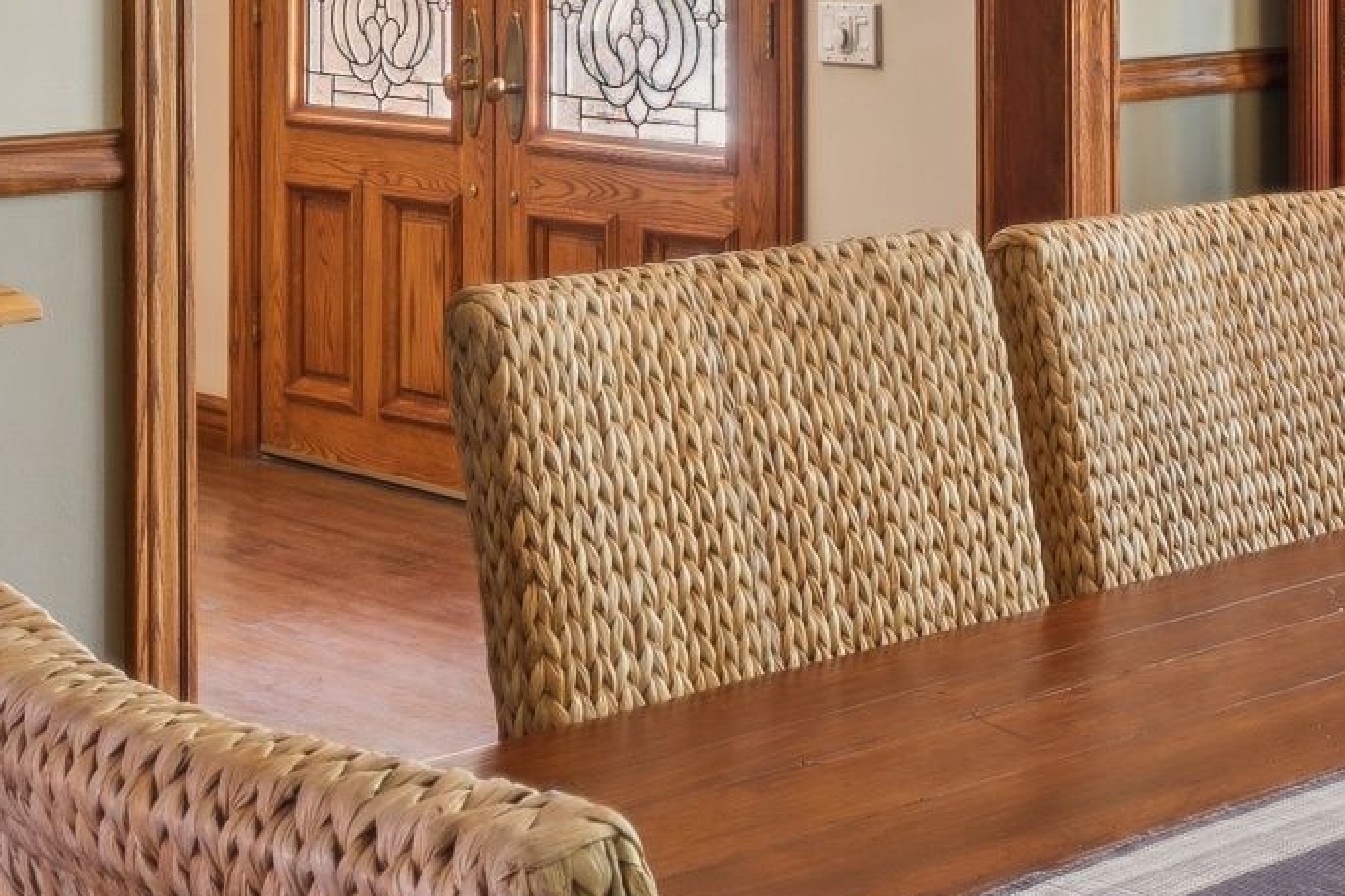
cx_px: 1184
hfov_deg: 23.5
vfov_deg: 15.7
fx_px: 3157
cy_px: -111
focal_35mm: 85
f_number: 13
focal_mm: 16.1
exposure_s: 1/1.25
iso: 100
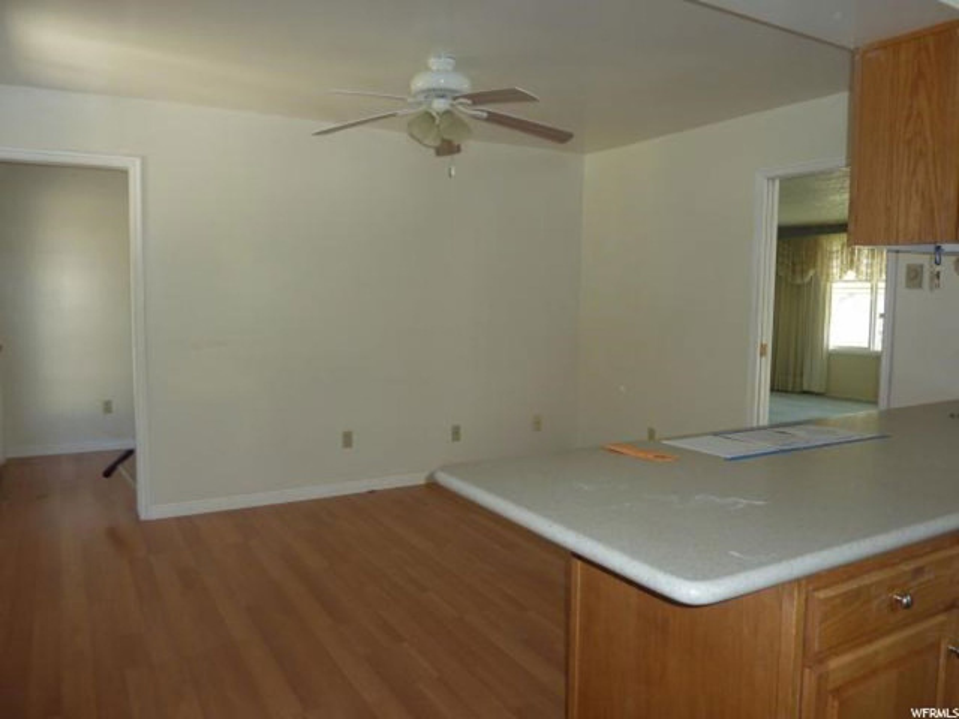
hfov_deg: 69.4
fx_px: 693
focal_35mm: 25
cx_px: 480
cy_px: 360
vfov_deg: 54.9
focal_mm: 4.1
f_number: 3.3
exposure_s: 1/30
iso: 160
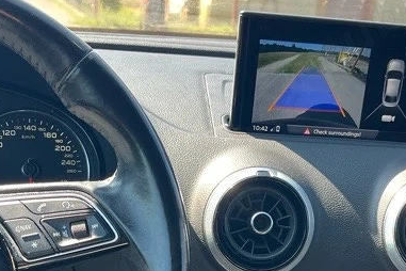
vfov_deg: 18.6
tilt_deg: -21.0
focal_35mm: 71
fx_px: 801
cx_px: 221
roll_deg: -5.6
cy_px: 276
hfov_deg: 28.4
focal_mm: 5.1
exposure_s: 1/134
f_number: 1.6
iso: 32
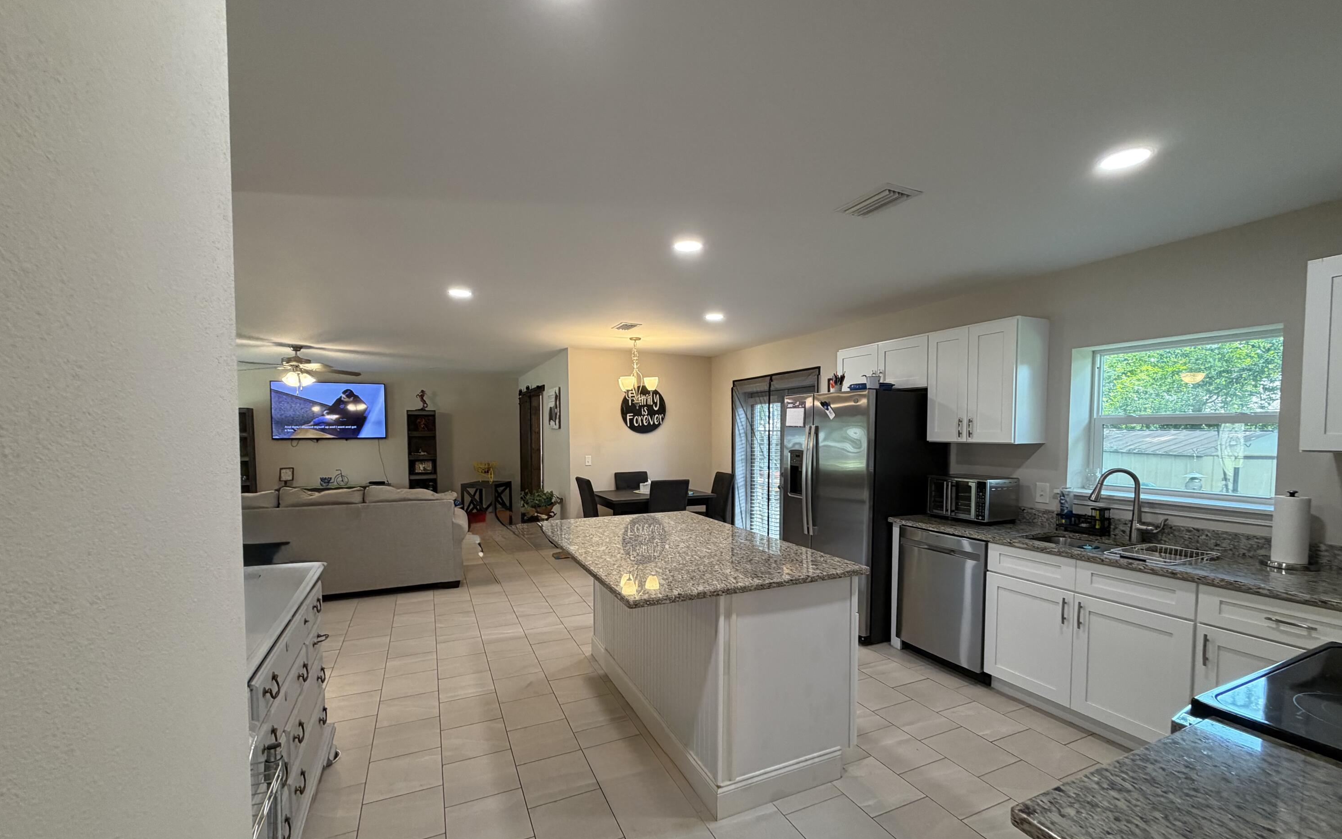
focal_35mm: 15
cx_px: 670
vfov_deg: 74.6
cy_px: 455
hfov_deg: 101.5
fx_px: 549
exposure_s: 1/60
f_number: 2.2
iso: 160
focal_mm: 2.22
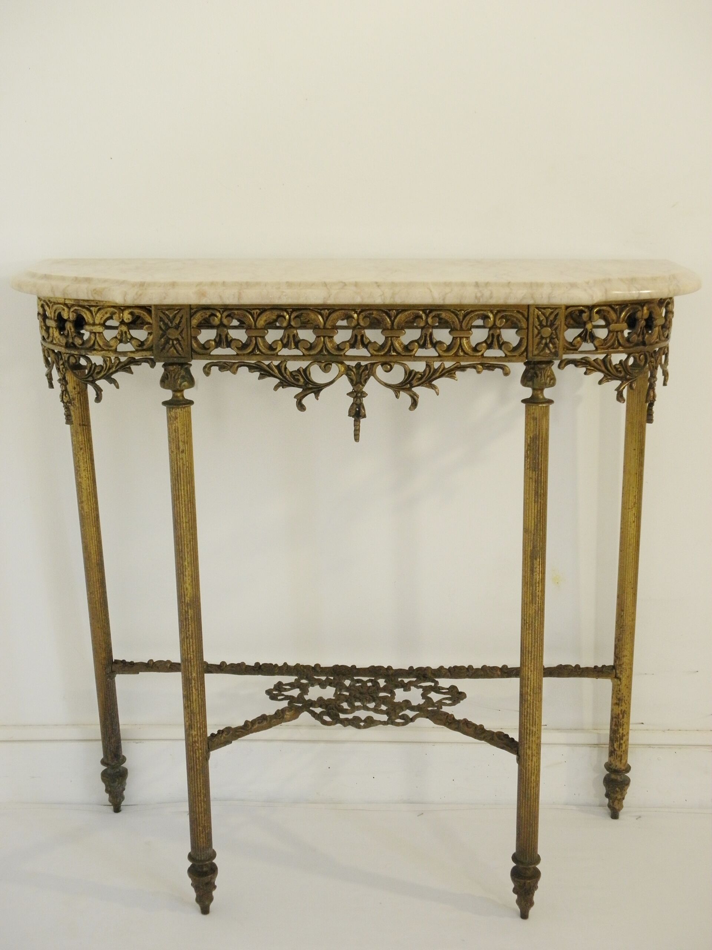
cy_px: 475
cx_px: 356
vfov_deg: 47.9
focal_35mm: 39
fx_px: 1070
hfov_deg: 36.8
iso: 200
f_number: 3.8
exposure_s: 1/40
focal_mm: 7.1
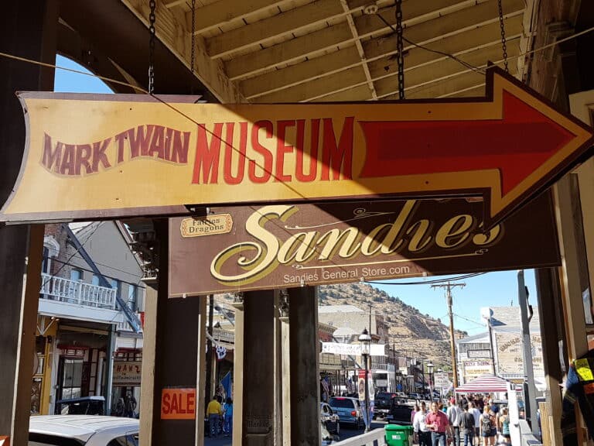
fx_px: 446
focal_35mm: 26
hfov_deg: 67.3
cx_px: 297
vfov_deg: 53.1
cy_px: 223
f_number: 1.7
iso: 40
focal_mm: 4.2
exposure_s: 1/834
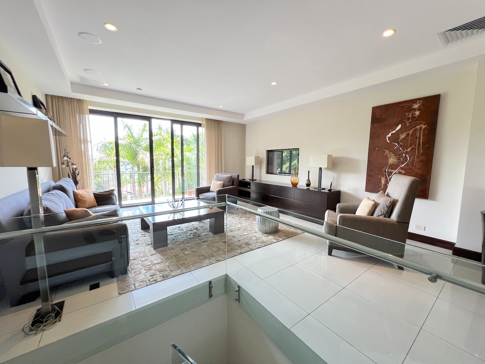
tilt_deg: -5.8
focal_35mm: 13
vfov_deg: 89.9
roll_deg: +0.1
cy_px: 182
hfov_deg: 106.2
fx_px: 182
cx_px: 242
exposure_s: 1/120
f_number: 1.8
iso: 125
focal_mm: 1.57
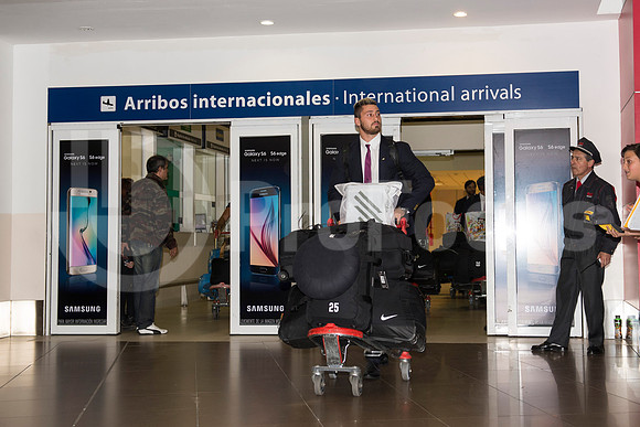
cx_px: 320
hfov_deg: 43.6
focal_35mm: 45
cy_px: 214
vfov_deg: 29.9
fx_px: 800
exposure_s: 1/160
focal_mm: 45
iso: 640
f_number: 4
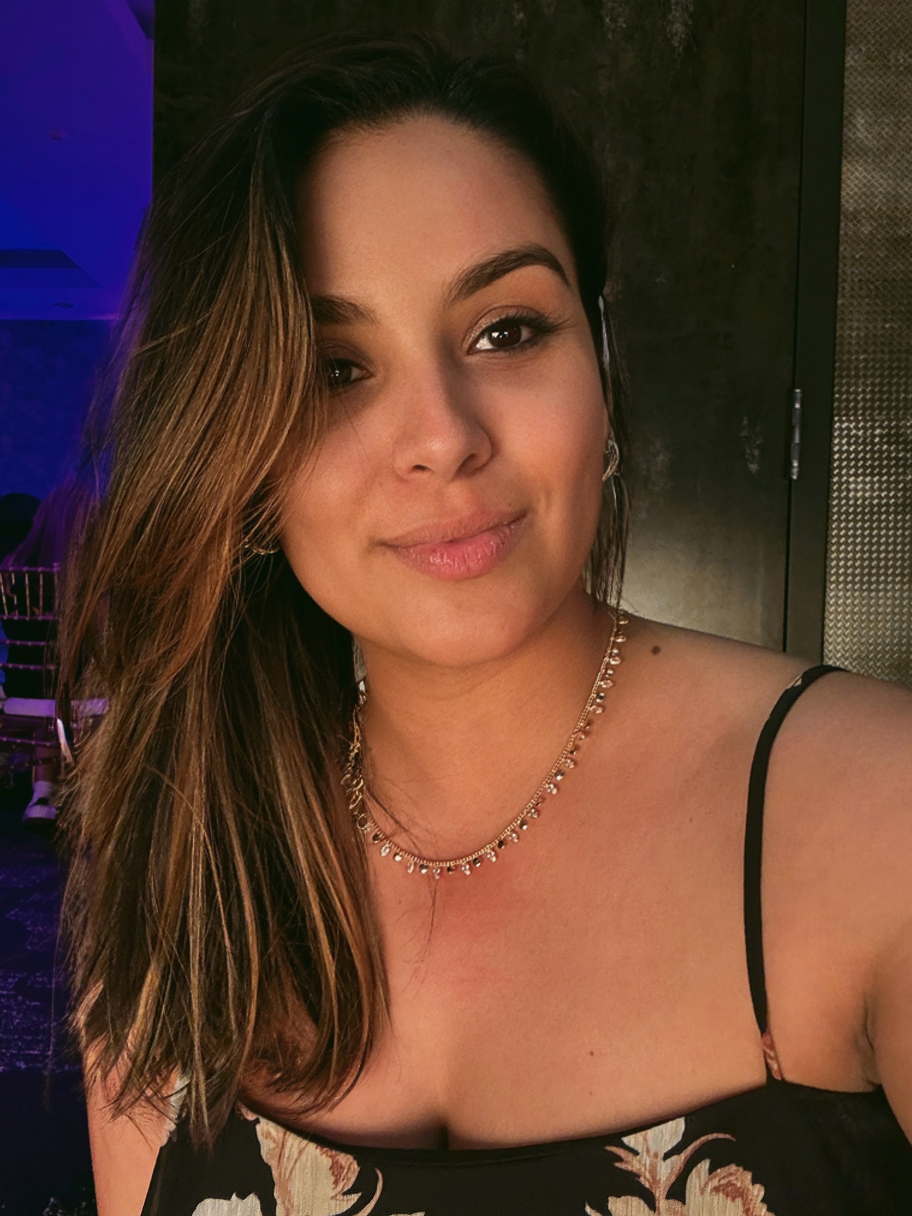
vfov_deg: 73.9
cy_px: 608
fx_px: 808
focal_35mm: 23
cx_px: 456
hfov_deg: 58.9
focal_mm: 2.69
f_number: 1.9
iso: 320
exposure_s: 1/30
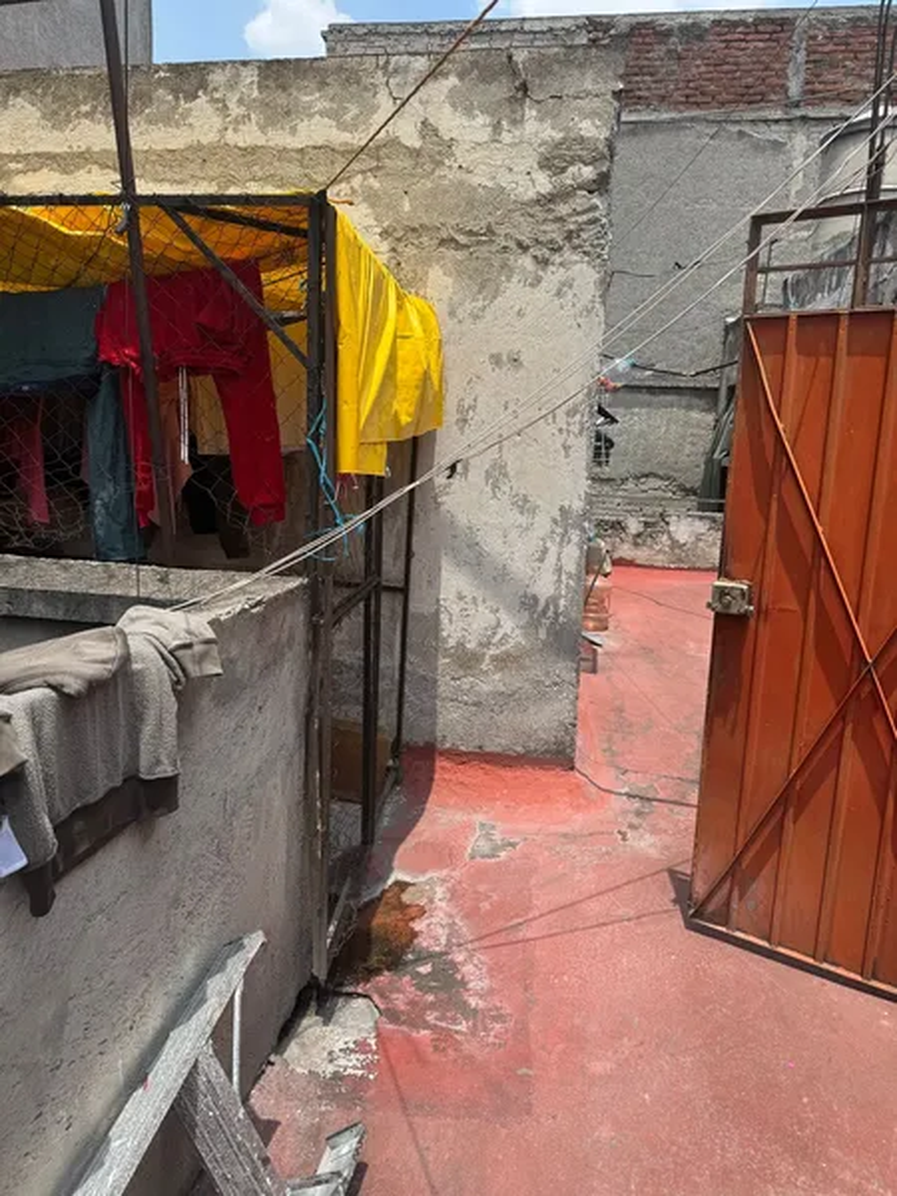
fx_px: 829
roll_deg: -1.2
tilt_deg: -10.4
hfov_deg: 56.8
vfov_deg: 71.6
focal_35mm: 24
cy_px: 598
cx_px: 448
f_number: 1.78
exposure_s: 1/2252
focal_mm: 6.76
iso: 80
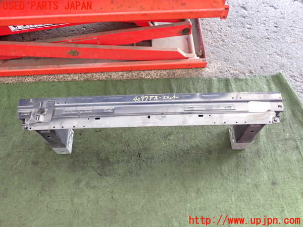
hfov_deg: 60.0
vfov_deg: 46.8
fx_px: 263
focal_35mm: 30
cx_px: 152
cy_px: 114
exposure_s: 1/30
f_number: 2.3
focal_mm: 5.4
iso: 640
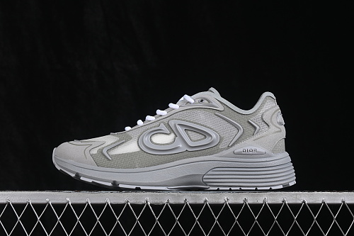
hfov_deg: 27.0
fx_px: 737
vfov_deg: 18.2
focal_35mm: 75
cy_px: 118
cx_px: 177
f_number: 8
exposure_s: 1/80
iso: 160
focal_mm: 50
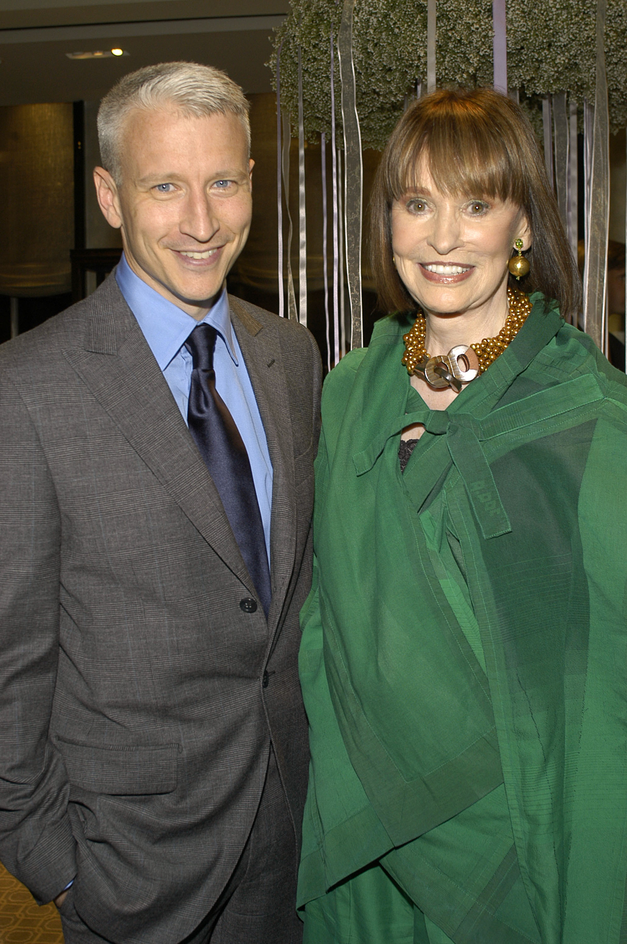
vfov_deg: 46.4
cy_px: 472
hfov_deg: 31.8
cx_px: 314
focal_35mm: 42
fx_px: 1100
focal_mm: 28
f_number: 5
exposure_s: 1/60
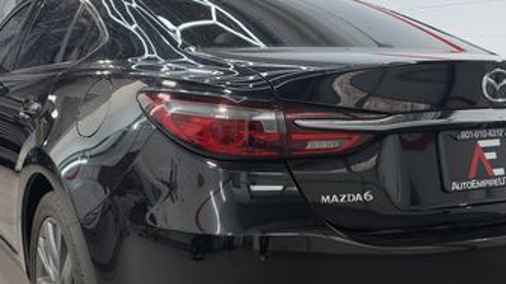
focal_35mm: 50
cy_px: 192
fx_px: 670
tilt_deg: -6.5
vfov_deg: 23.8
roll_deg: -0.5
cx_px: 305
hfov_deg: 41.1
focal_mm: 6.93
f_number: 1.8
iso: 64
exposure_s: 1/120
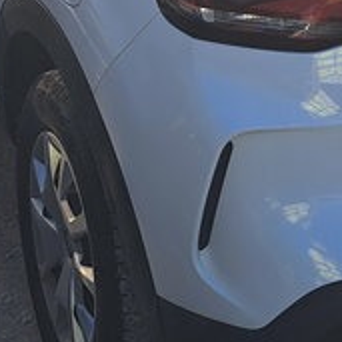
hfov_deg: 17.2
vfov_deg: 17.2
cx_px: 326
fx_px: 1107
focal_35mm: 99
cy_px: -2
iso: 50
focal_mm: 5.23
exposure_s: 1/637
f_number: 1.8
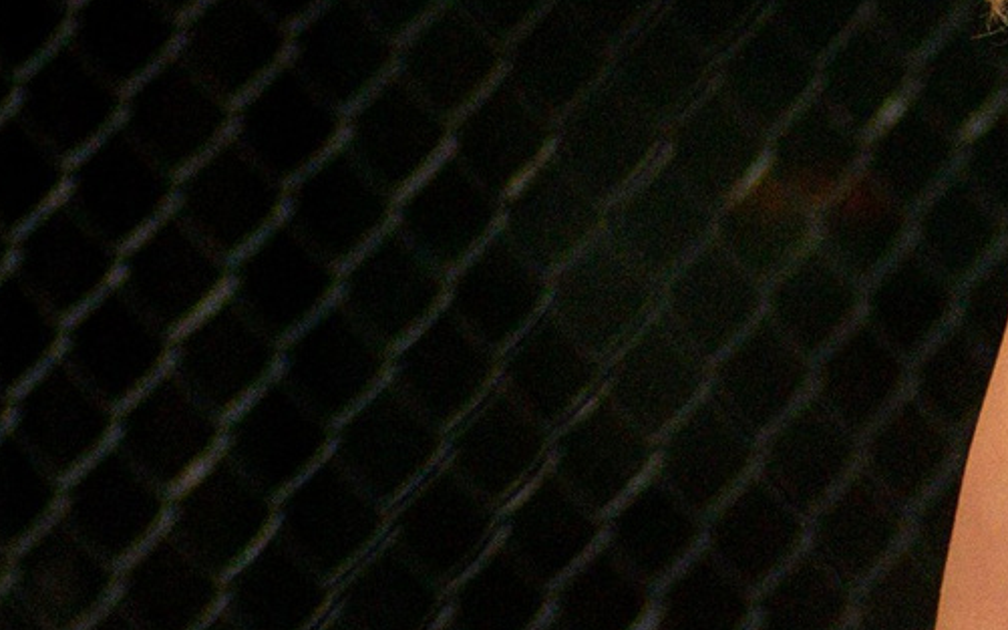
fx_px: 12306
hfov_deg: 4.6
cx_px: 2115
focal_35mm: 448
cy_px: 198
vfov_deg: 2.9
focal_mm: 86
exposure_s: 1/1250
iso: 2000
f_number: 4
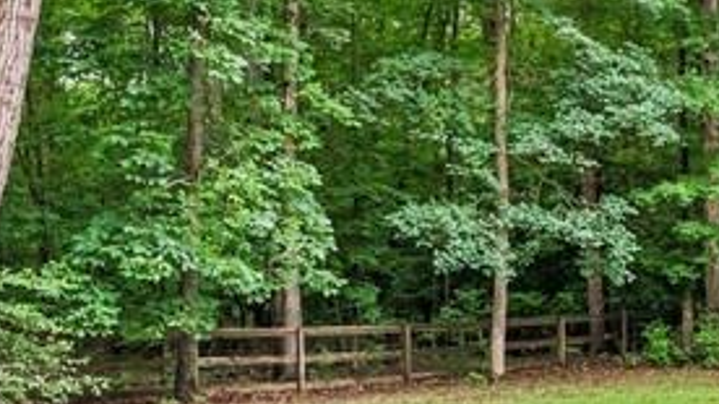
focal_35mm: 66
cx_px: 663
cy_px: 232
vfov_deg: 18.2
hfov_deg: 30.3
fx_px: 1258
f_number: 8
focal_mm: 16
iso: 800
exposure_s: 1/25
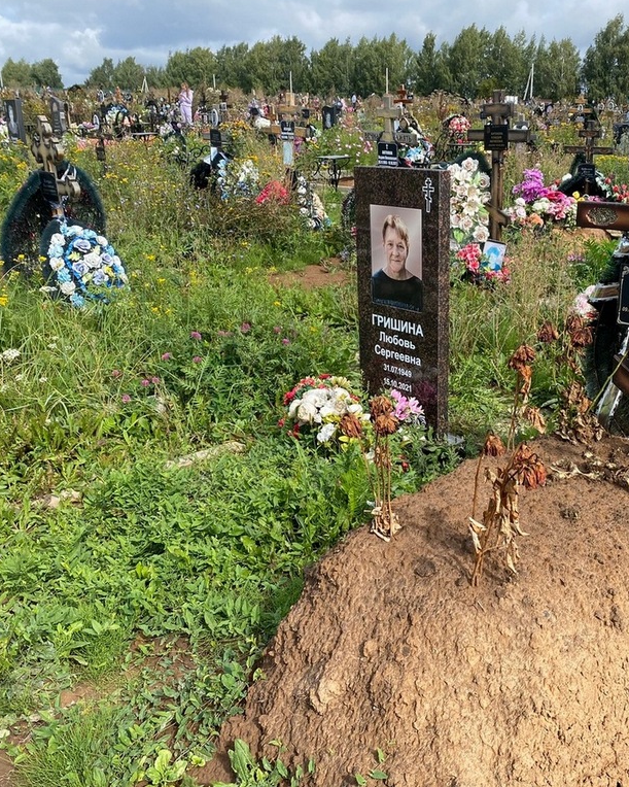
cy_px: 392
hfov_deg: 42.4
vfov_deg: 52.8
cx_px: 449
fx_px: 791
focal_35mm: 34
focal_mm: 4.25
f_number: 1.8
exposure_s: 1/1362
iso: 32
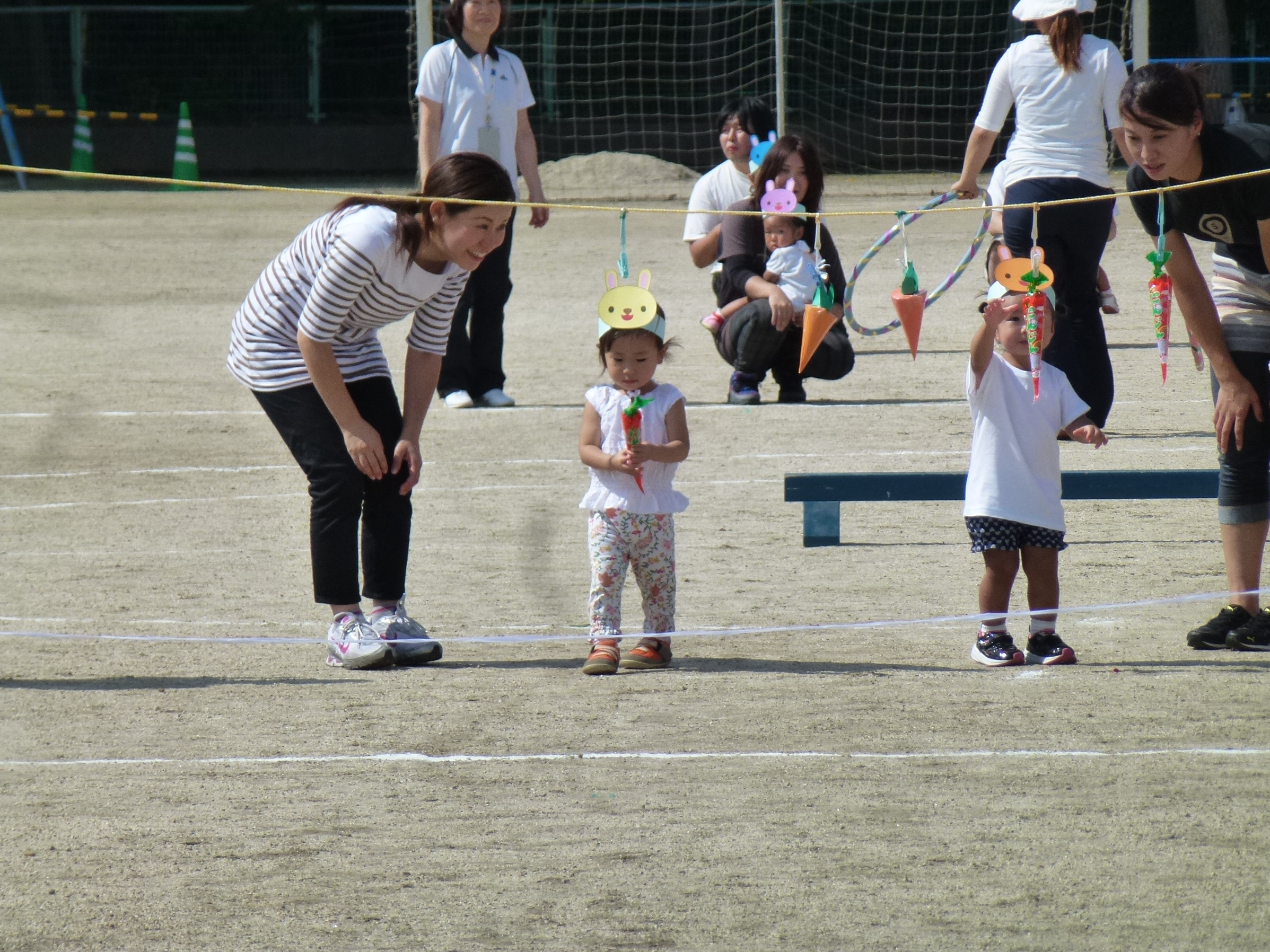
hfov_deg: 6.1
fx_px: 11923
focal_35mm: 325
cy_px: 469
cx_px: 652
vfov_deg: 4.6
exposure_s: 1/800
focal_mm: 54.5
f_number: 5.7
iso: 160
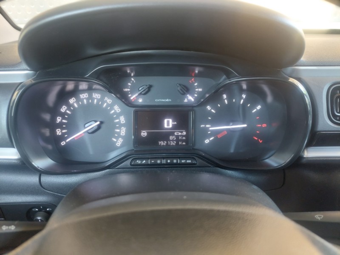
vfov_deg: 54.9
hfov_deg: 69.4
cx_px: 170
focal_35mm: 25
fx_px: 246
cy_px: 128
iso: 400
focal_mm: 5.23
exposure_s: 1/33
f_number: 1.8
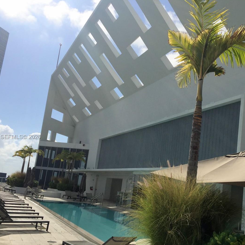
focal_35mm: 39
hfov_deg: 42.5
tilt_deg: +10.7
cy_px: 137
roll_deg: -7.2
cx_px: 154
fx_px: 312
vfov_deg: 42.8
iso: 32
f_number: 2.2
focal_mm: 4.15
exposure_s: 1/7937
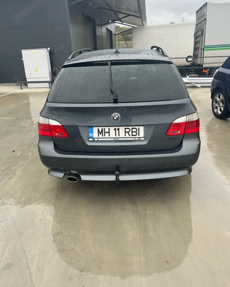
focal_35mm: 28
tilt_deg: -18.5
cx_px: 117
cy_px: 134
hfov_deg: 51.5
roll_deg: +3.4
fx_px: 238
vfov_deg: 62.2
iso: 32
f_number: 1.6
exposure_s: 1/122
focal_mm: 5.1
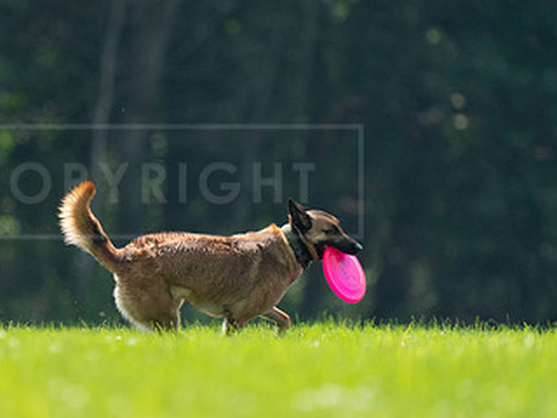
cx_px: 77
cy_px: 212
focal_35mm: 1045
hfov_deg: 1.9
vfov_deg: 1.4
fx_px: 16815
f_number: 6.3
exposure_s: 1/4000
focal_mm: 600
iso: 2500
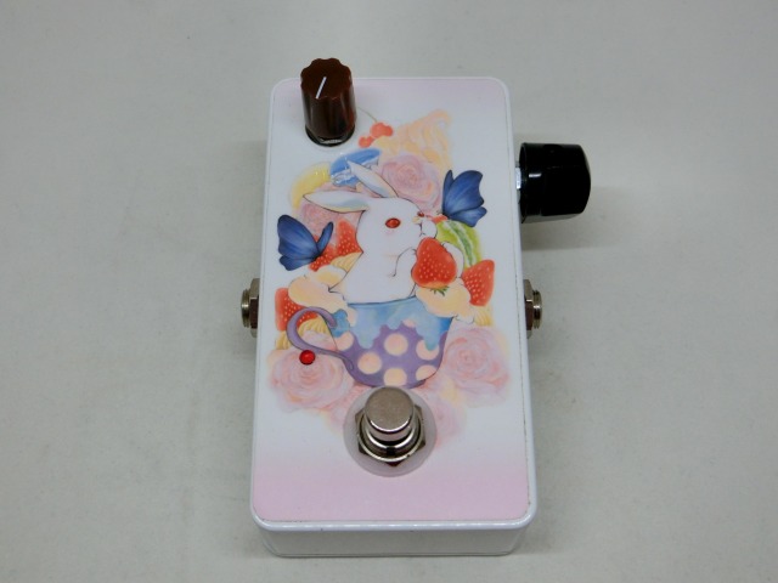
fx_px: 1011
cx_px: 389
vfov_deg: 32.2
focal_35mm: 45
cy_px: 292
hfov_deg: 42.1
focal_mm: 8
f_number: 4.4
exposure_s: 1/125
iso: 125
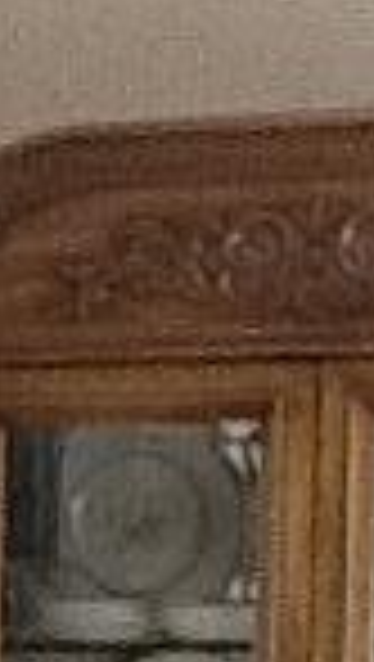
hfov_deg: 3.7
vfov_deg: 6.7
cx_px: -991
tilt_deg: -11.4
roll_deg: +0.7
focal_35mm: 313
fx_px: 5502
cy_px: 1274
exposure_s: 1/30
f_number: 2.4
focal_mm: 2.03
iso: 100
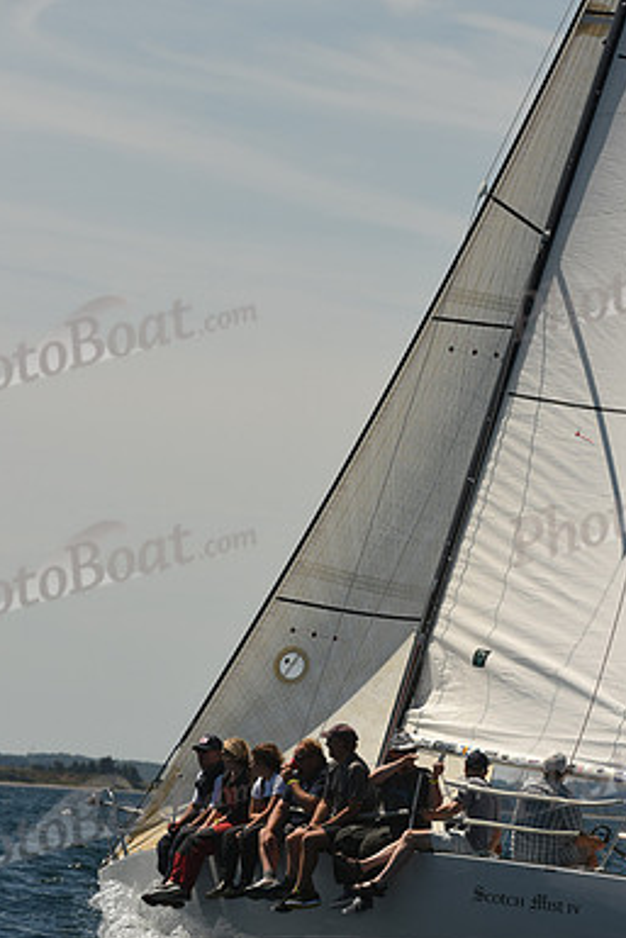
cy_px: 665
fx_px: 7843
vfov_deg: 6.8
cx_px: 384
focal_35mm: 301
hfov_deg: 4.6
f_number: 8
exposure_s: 1/1000
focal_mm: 200
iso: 250
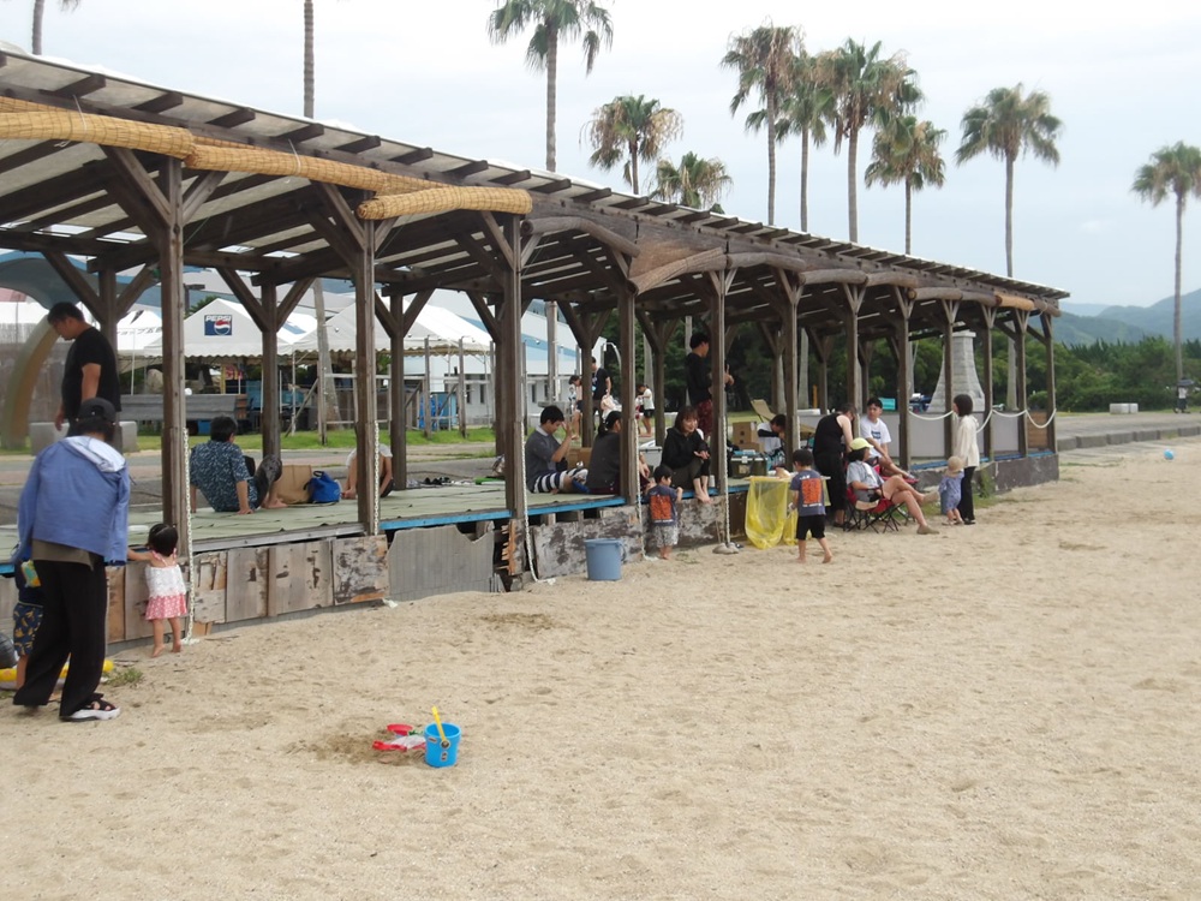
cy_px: 450
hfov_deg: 44.8
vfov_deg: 34.3
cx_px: 600
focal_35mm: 42
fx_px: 1457
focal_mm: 7.6
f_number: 3.7
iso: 100
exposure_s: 1/419
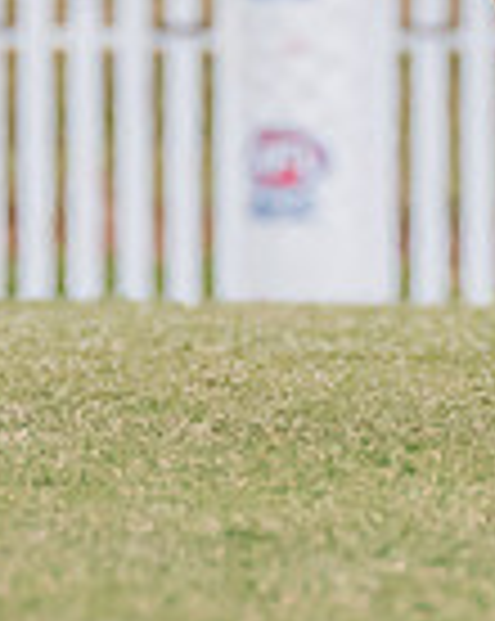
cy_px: -272
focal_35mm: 3213
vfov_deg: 0.6
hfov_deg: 0.5
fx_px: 58969
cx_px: 692
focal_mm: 420
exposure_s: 1/1250
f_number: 8
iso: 800
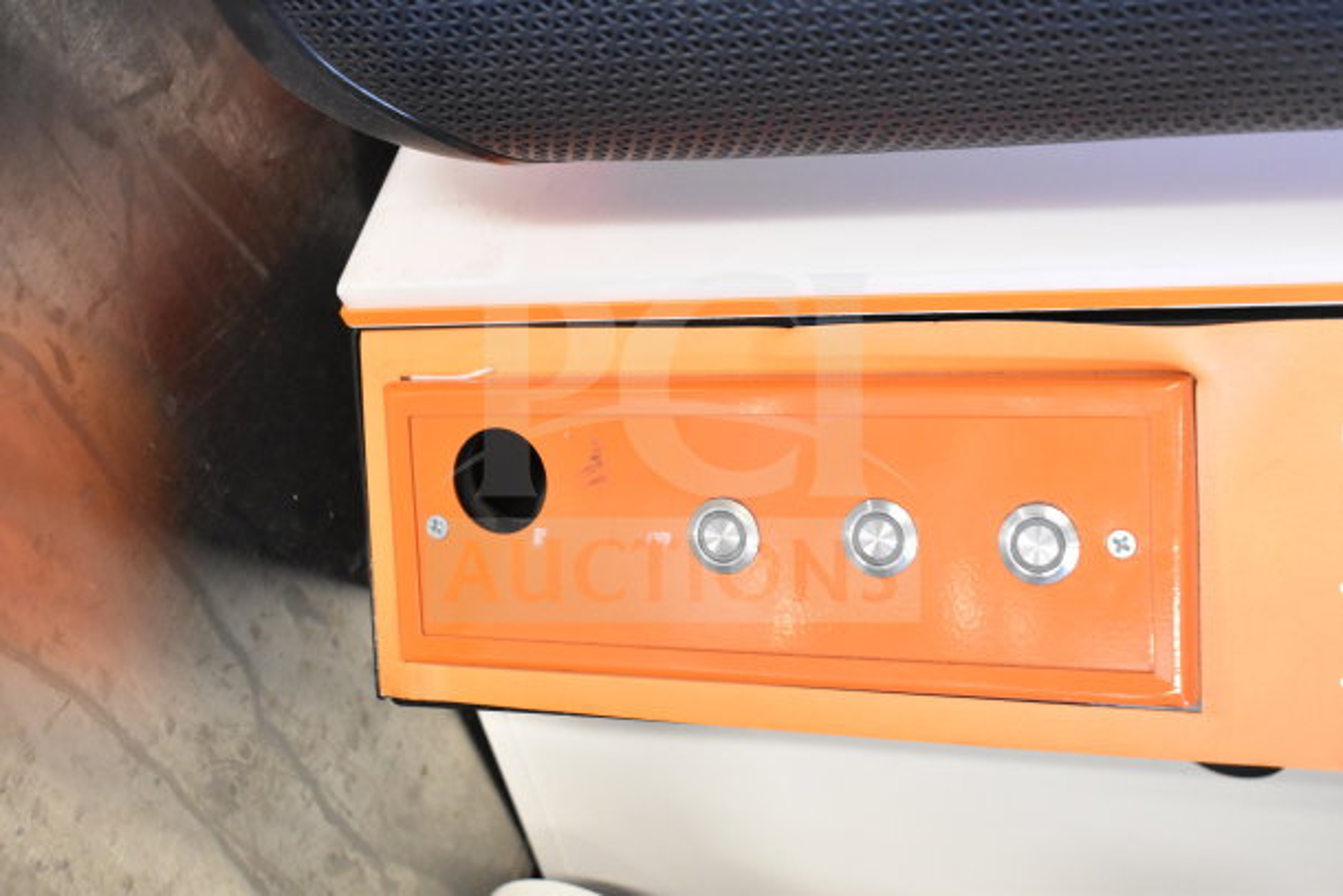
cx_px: 672
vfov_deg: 26.5
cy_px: 448
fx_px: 1903
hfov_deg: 38.9
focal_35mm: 51
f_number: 4.5
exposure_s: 1/50
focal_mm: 34
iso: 3600
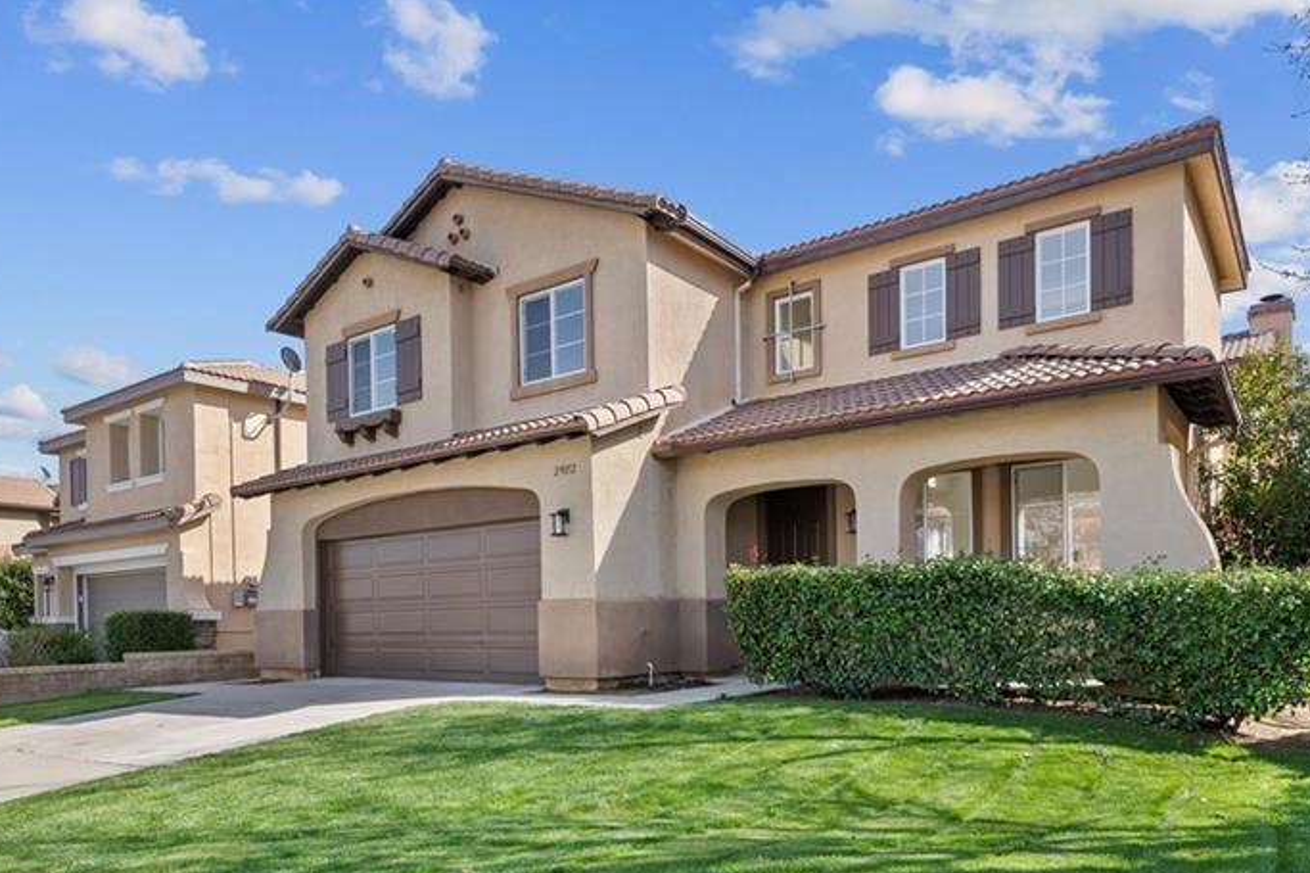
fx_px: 873
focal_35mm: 24
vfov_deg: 52.0
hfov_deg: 73.7
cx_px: 677
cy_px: 592
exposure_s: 1/50
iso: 200
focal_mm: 16
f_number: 10
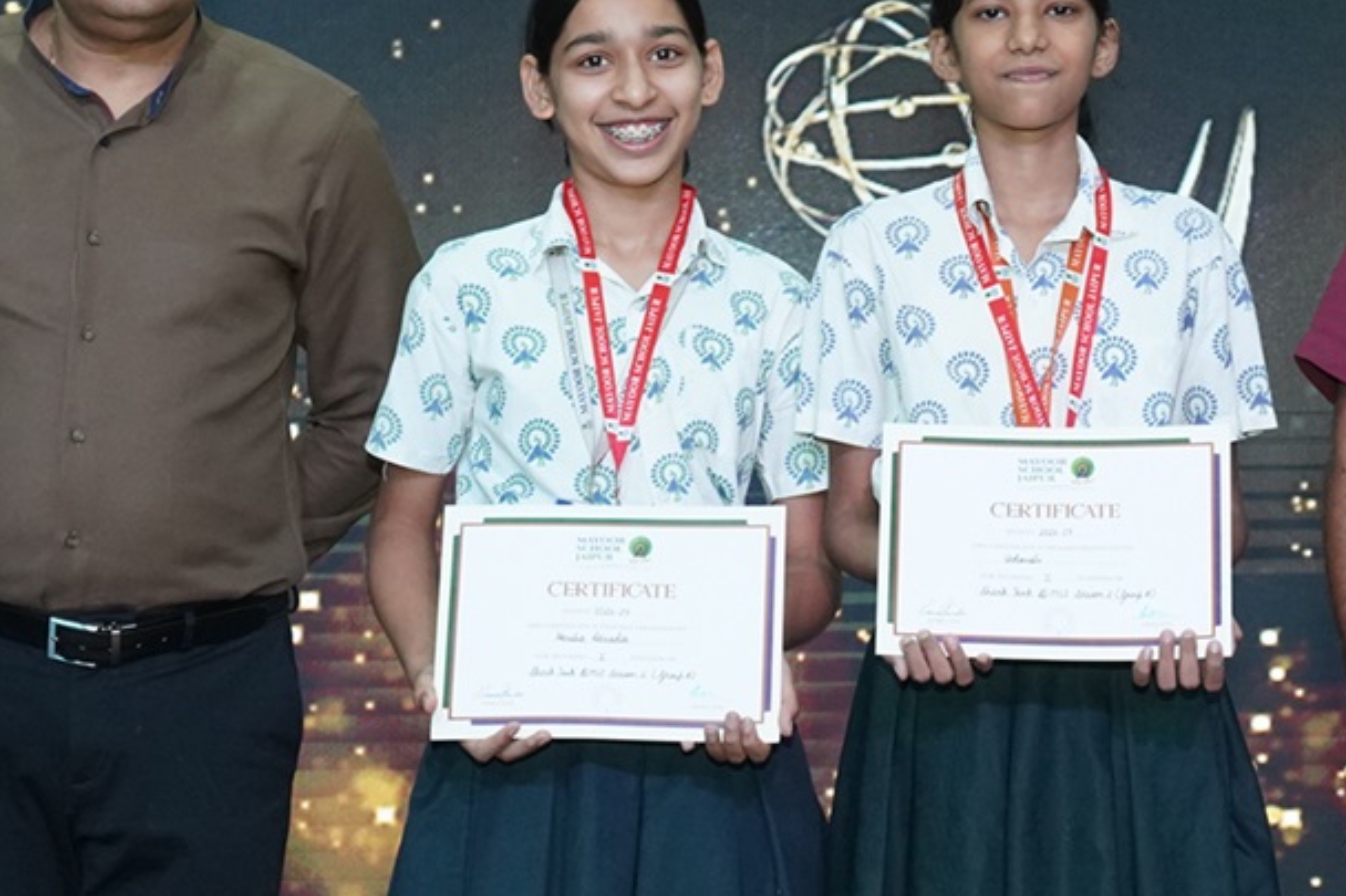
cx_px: 874
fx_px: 4560
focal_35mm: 122
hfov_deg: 16.8
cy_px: 309
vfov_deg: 11.2
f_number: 3.5
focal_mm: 29
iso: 1600
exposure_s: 1/250
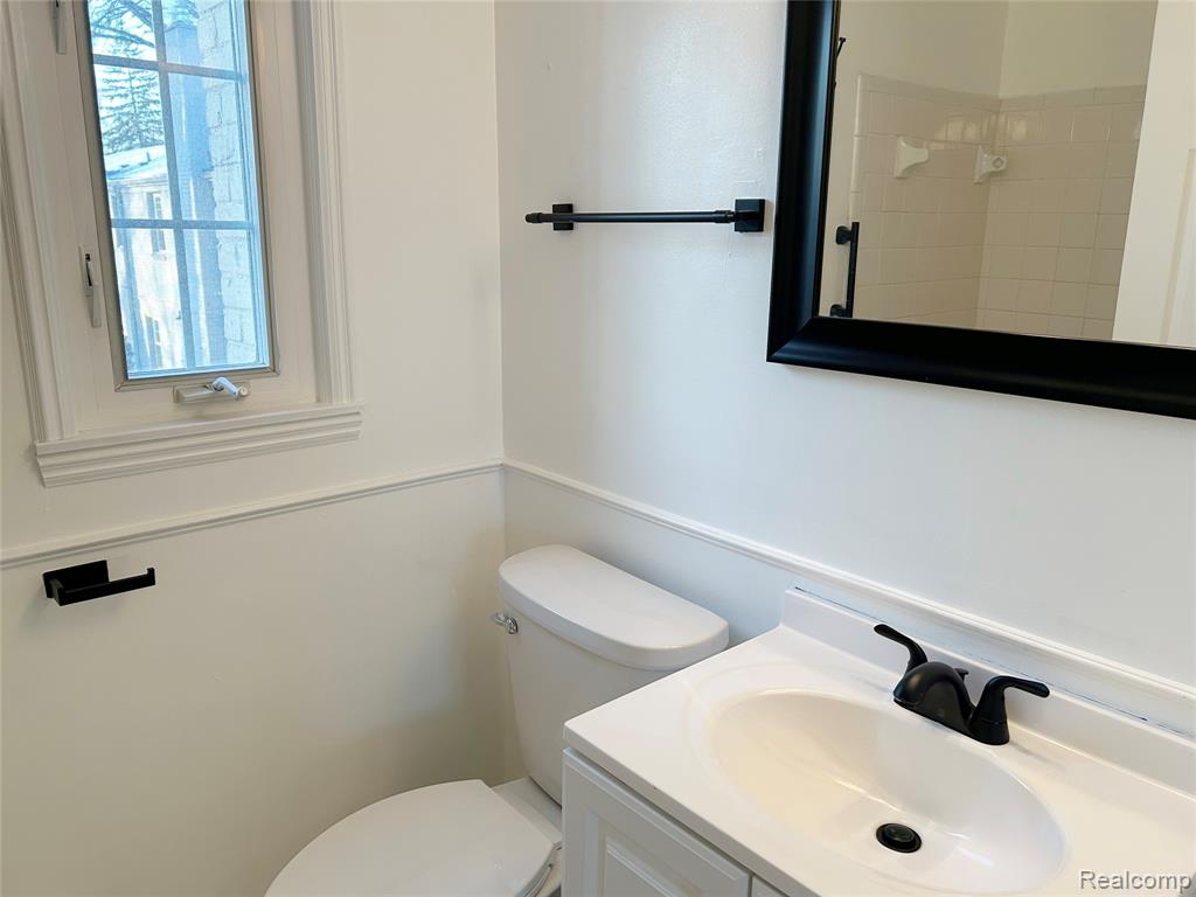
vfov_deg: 53.1
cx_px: 598
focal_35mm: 26
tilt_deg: -13.8
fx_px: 898
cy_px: 448
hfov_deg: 67.3
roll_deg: -0.4
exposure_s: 1/120
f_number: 1.5
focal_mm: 5.7
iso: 125
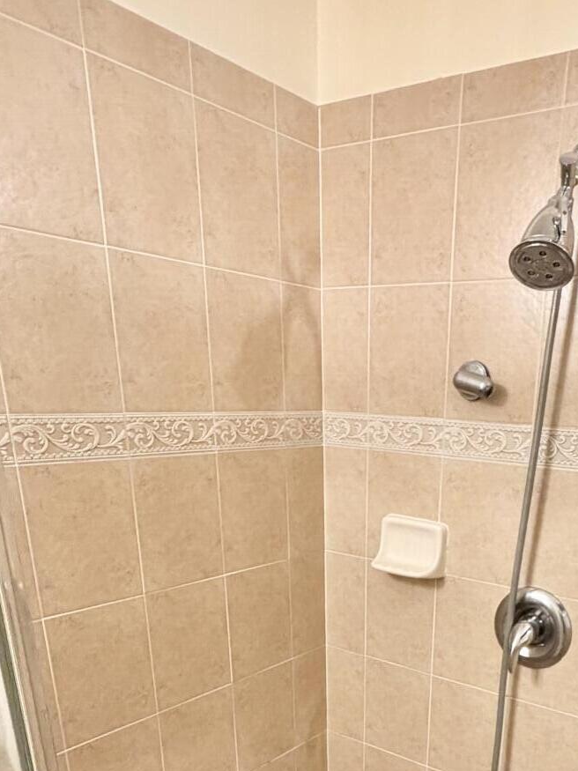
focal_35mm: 32
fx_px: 713
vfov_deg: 50.8
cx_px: 418
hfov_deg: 43.1
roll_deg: -3.5
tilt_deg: -22.8
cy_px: 683
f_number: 2.2
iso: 250
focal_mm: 2.22
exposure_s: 1/60
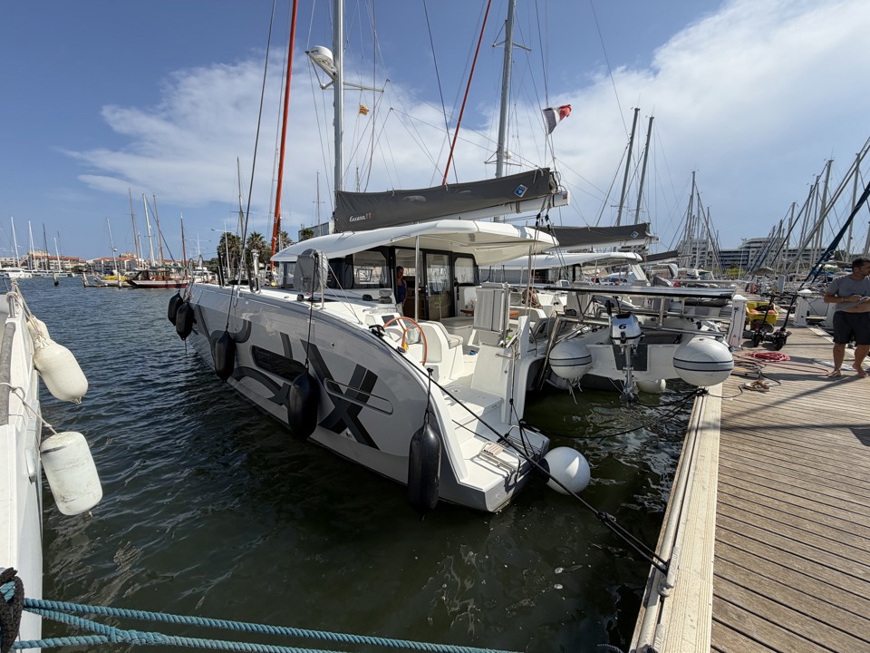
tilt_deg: -8.3
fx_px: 352
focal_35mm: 14
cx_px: 435
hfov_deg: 102.1
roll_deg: -1.1
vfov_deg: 85.7
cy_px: 326
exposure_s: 1/1312
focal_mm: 2.22
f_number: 2.2
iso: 20
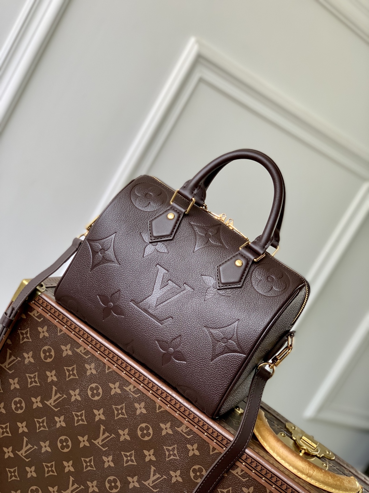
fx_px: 739
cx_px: 184
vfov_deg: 36.8
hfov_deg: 28.0
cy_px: 246
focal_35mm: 52
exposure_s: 1/122
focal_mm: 6
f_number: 2.4
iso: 40
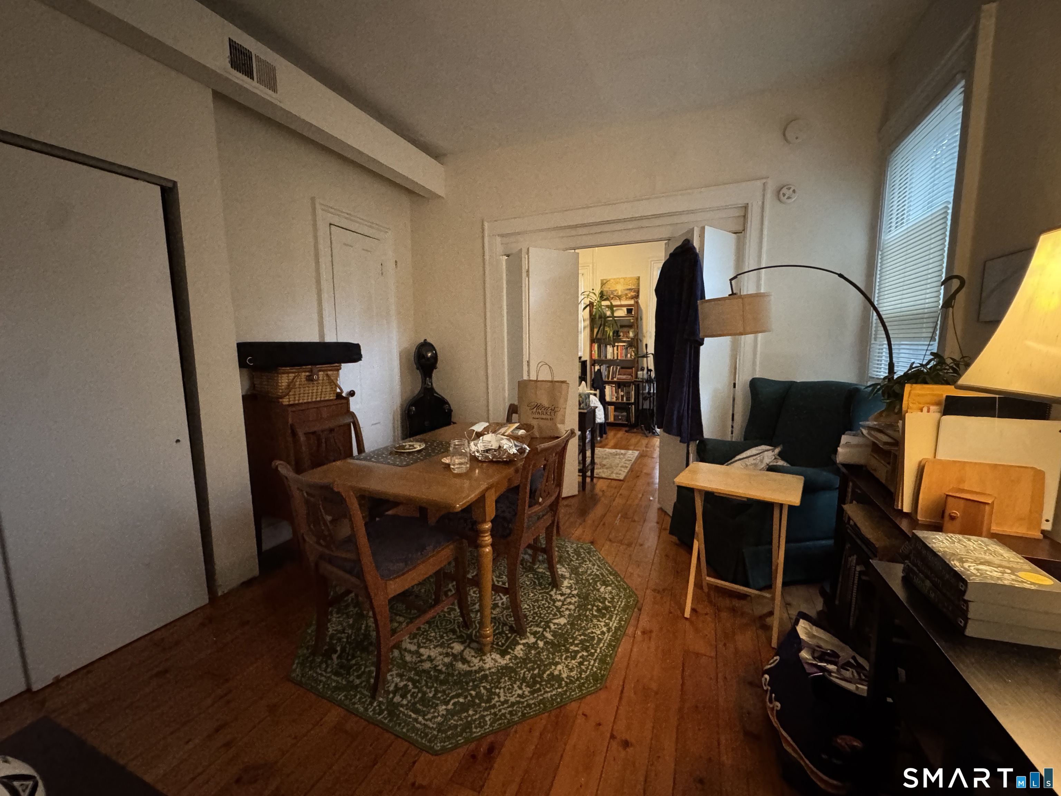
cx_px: 530
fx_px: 429
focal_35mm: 14
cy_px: 398
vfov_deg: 85.7
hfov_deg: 102.1
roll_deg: +0.1
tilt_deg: -6.3
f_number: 2.2
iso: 1250
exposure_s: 1/30
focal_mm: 2.22
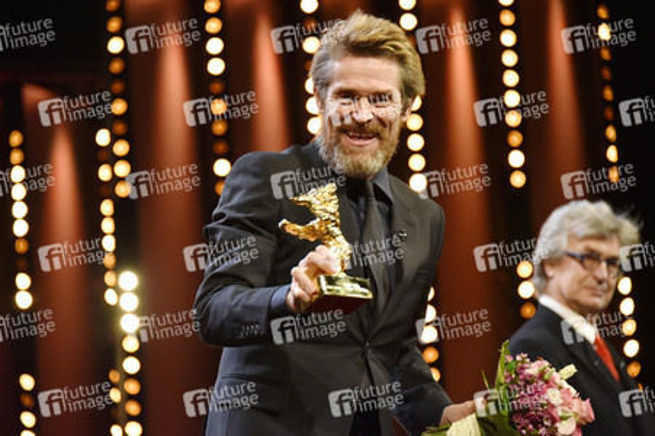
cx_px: 328
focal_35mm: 190
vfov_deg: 7.2
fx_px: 3454
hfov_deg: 10.8
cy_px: 218
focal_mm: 190
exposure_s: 1/125
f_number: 5.6
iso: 4000
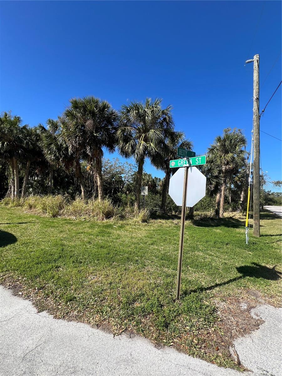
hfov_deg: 89.9
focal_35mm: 13
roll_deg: -1.8
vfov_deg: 106.2
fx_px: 141
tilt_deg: +3.4
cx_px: 141
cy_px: 188
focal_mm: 1.57
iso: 32
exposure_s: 1/986
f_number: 1.8
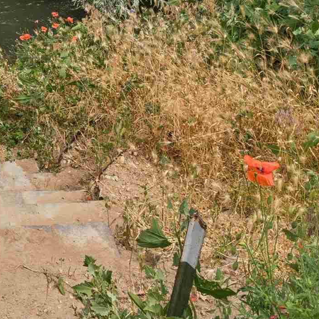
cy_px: -124
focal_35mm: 61
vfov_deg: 23.9
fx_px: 634
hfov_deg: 24.3
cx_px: -107
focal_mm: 16.5
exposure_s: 1/100
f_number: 13
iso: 400
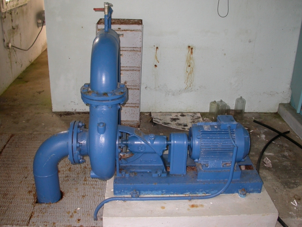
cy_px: 114
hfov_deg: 49.0
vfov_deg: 37.7
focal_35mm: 38
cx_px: 151
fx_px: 332
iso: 100
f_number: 2.6
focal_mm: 7.85
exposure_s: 1/60
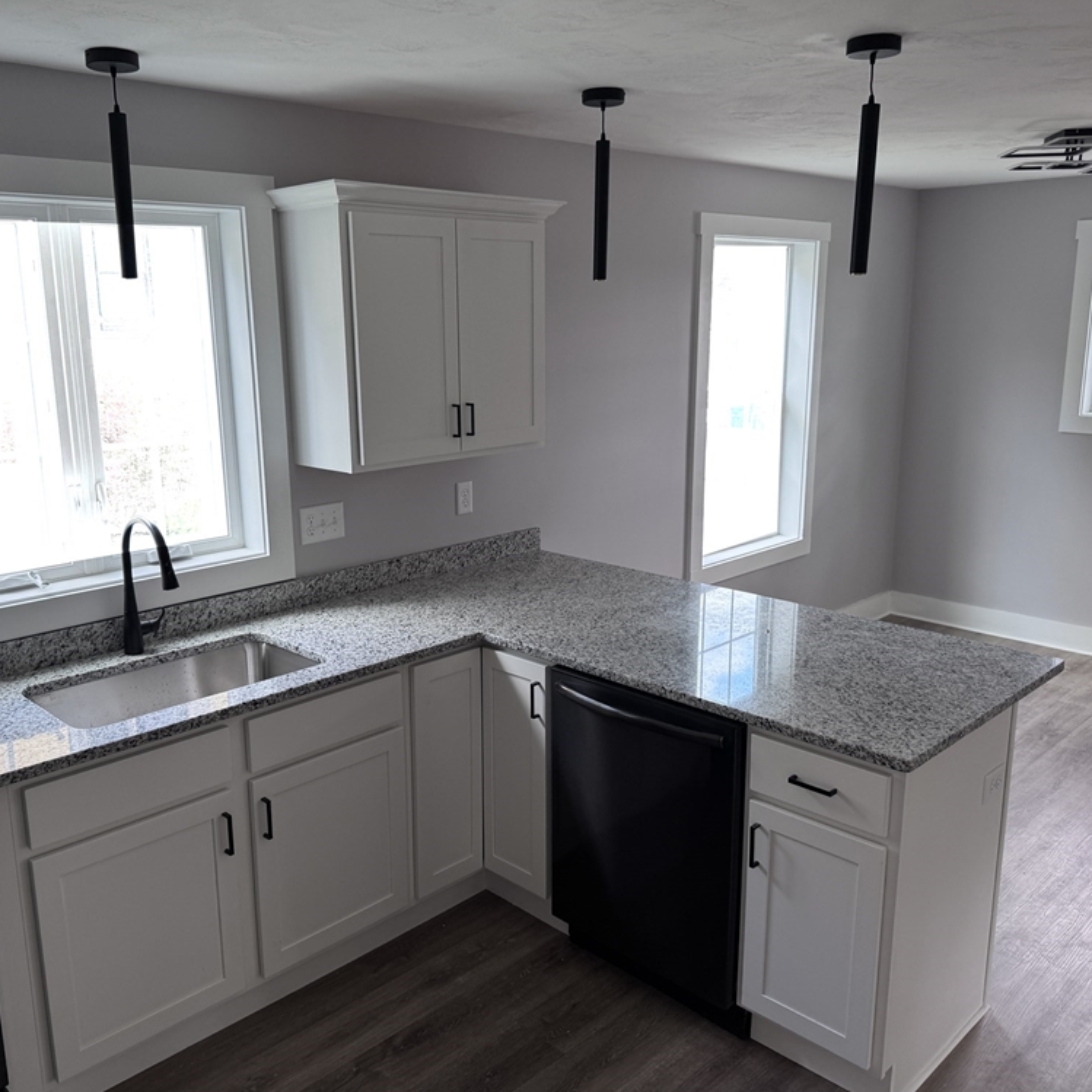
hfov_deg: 55.5
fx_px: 1035
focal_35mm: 29
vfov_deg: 55.6
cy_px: 545
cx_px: 493
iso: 100
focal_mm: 6.76
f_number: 1.78
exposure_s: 1/121
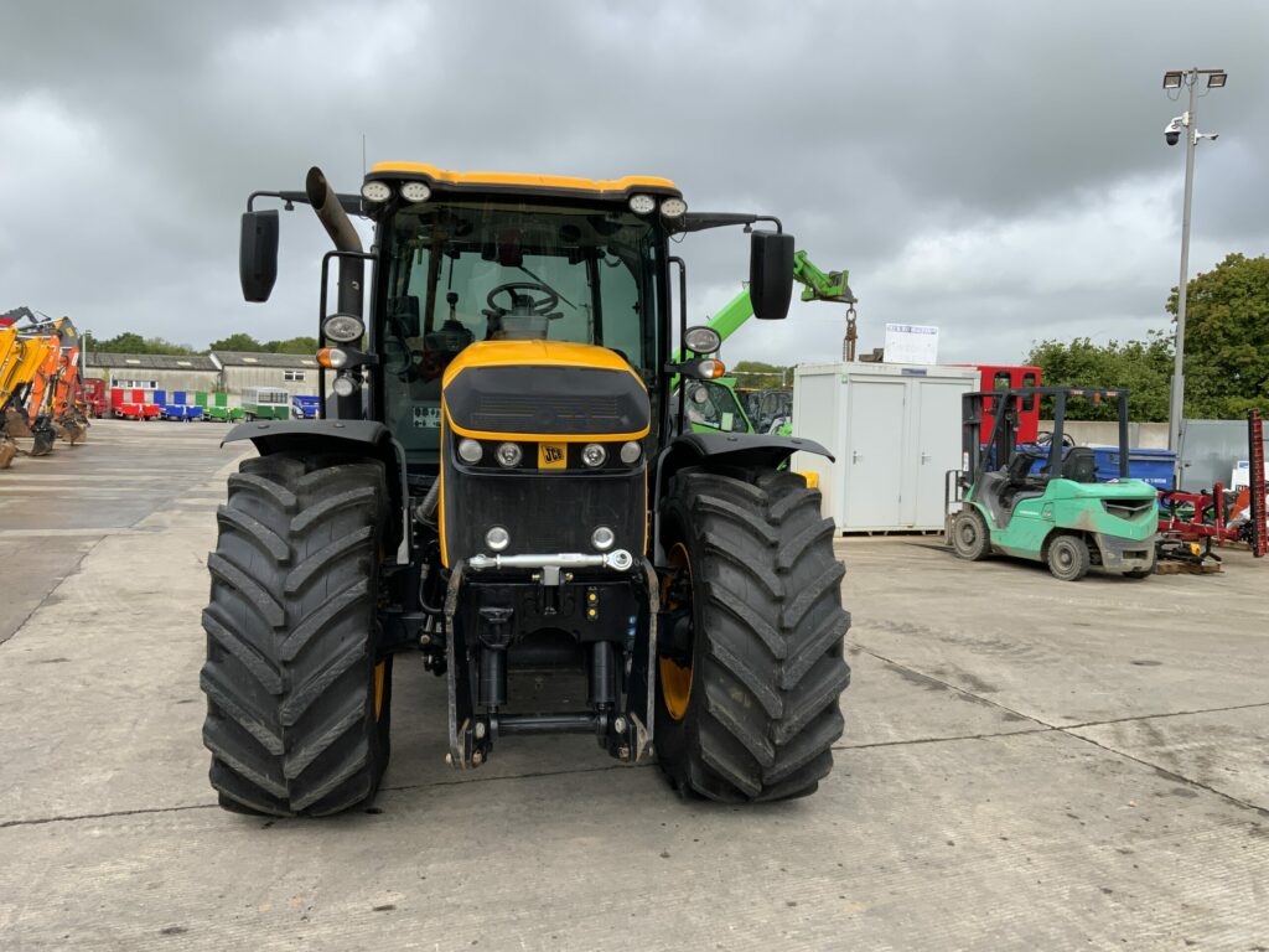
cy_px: 476
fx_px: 1063
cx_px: 634
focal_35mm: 29
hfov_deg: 61.7
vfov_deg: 48.2
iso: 16
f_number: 1.8
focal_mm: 3
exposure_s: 1/1311
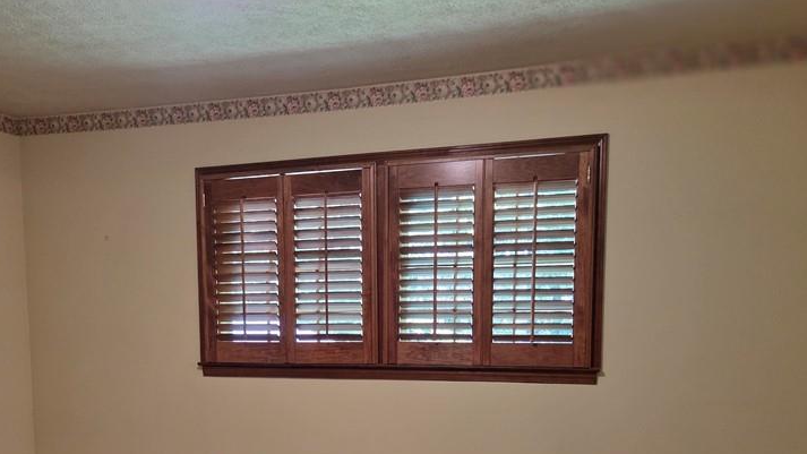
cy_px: 378
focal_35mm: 36
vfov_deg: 31.8
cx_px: 320
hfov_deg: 54.9
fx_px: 770
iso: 400
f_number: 1.8
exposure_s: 1/120
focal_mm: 5.4
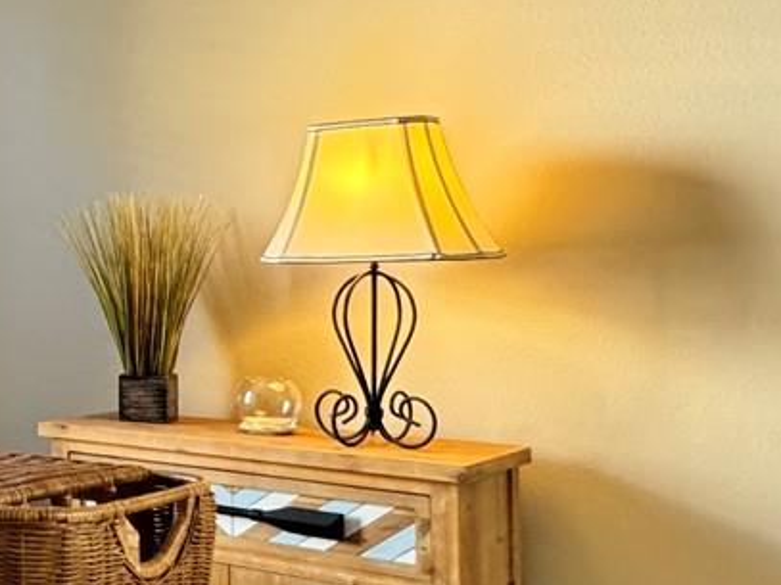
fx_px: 1241
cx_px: -353
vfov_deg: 26.5
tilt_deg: +0.4
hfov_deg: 26.5
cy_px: 253
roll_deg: -0.5
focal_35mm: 55
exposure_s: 1/60
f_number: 2.2
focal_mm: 2.22
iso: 400
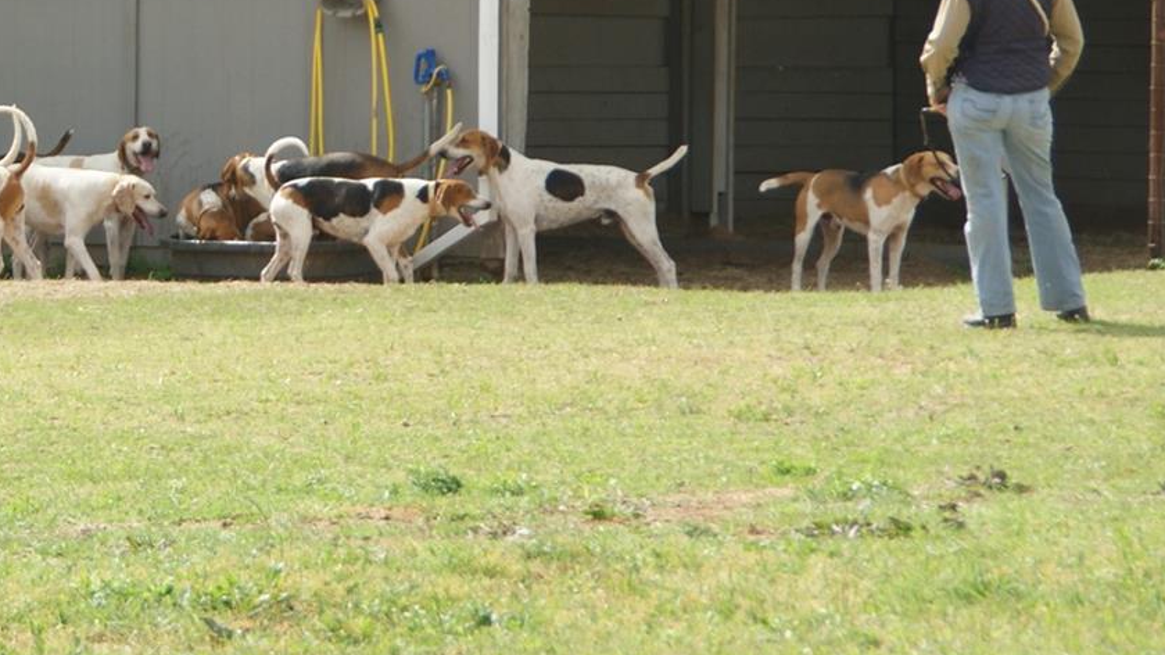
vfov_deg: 3.2
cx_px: -97
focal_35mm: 383
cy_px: 36
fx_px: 11828
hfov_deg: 5.6
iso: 125
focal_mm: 100
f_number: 5.6
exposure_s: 1/320
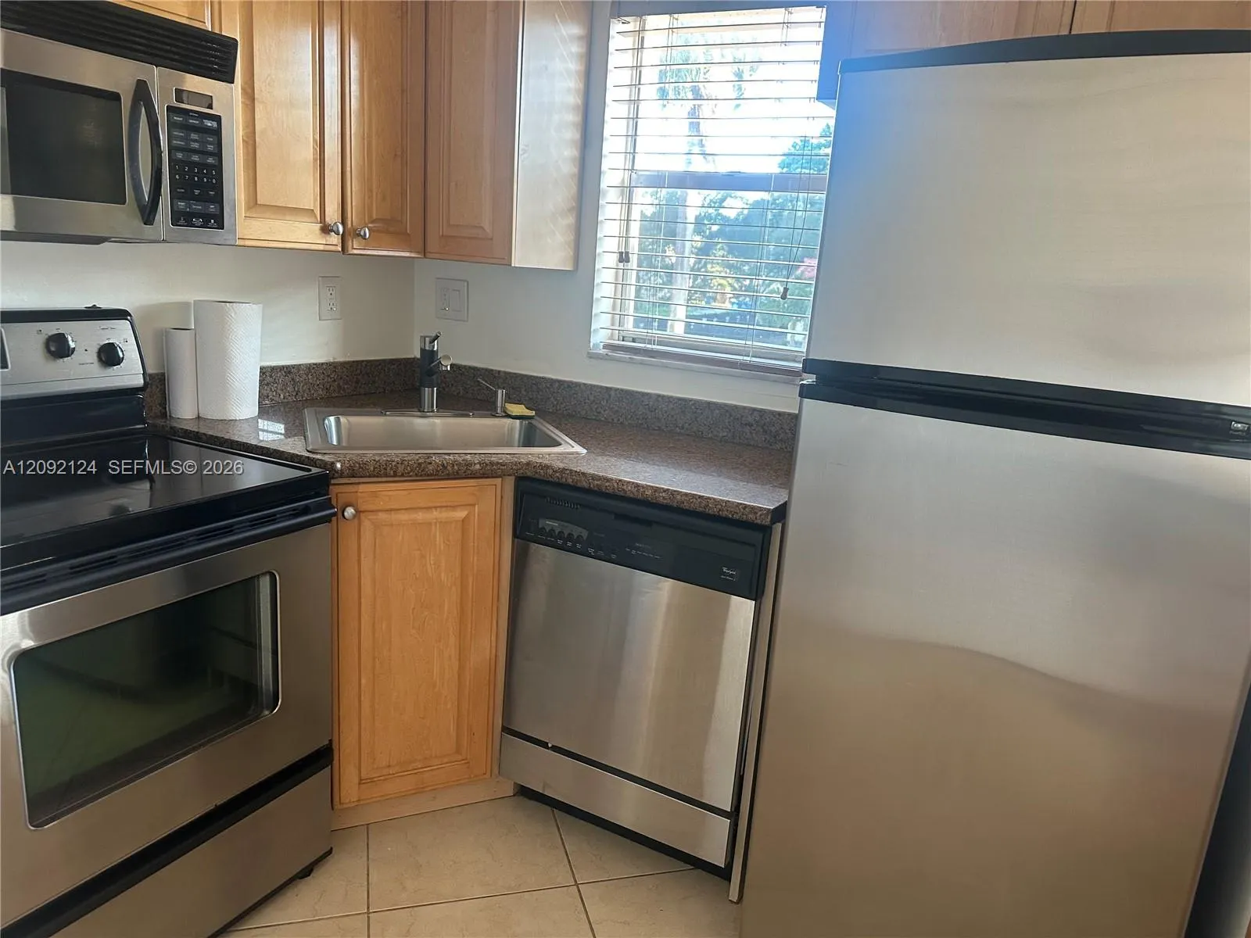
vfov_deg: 56.8
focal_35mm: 24
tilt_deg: -14.5
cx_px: 626
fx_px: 867
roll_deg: -4.6
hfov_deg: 71.6
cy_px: 469
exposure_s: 1/61
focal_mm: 6.86
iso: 250
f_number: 1.78
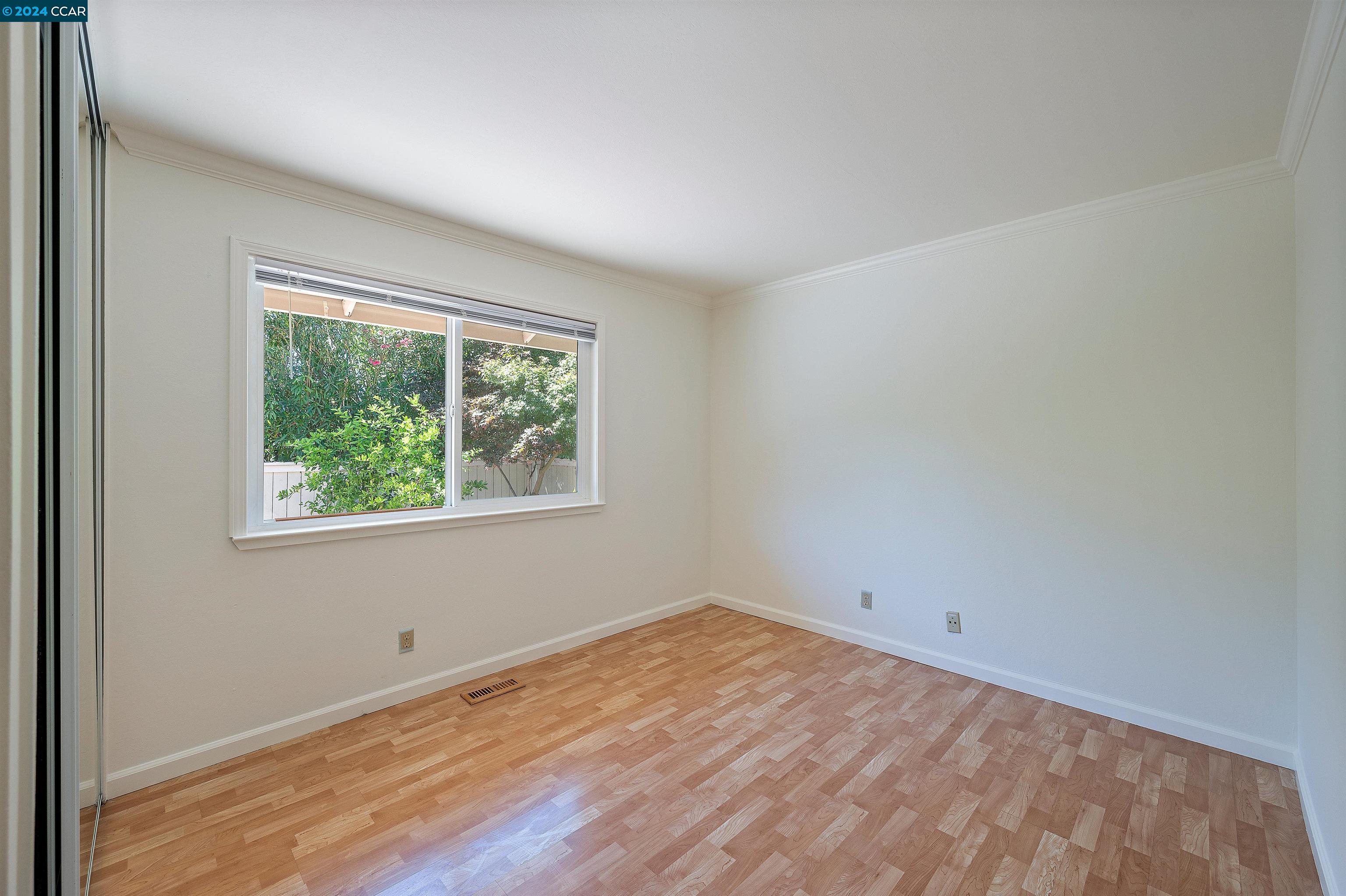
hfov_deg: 104.3
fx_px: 523
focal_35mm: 14
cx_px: 673
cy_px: 448
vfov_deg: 81.1
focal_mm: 14
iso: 100
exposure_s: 1/4
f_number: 8
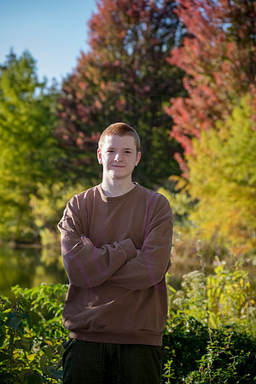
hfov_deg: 17.1
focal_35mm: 80
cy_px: 192
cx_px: 128
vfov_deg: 25.4
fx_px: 853
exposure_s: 1/800
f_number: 5
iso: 400
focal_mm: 80
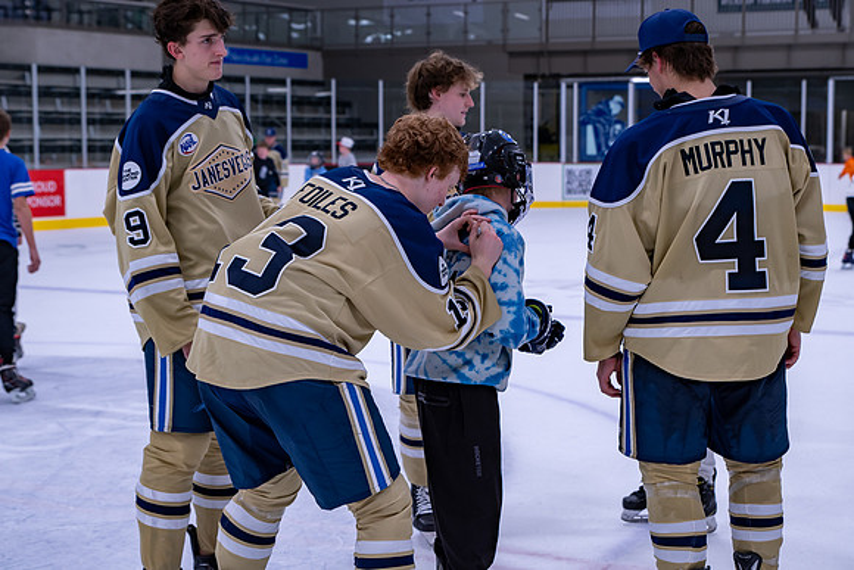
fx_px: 1706
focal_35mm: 72
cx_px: 427
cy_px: 285
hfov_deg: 28.1
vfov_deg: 19.0
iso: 180
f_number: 3.5
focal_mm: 45
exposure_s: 1/250
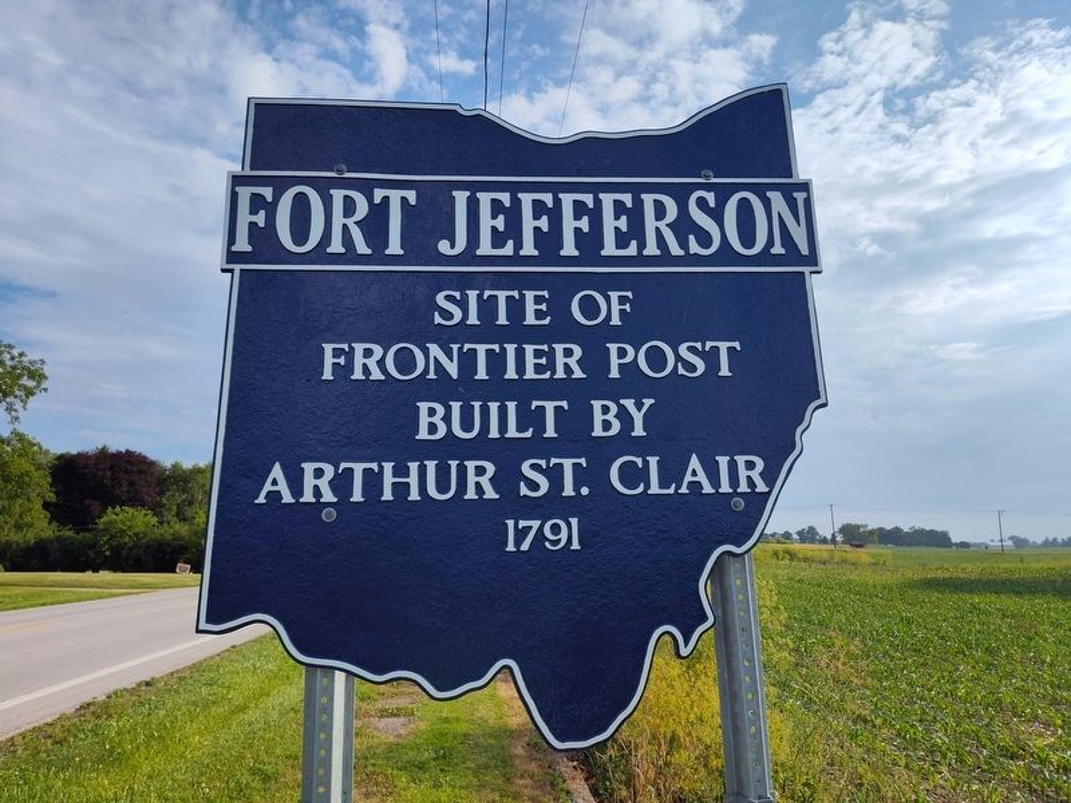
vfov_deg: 58.9
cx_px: 536
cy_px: 402
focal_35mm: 23
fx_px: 712
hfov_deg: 73.9
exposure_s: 1/2384
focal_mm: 5.56
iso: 100
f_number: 1.8
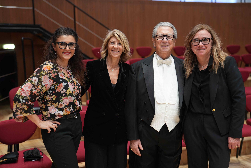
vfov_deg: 26.0
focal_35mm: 52
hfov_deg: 38.2
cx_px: 126
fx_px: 363
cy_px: 84
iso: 400
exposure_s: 1/60
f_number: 2.2
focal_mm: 52
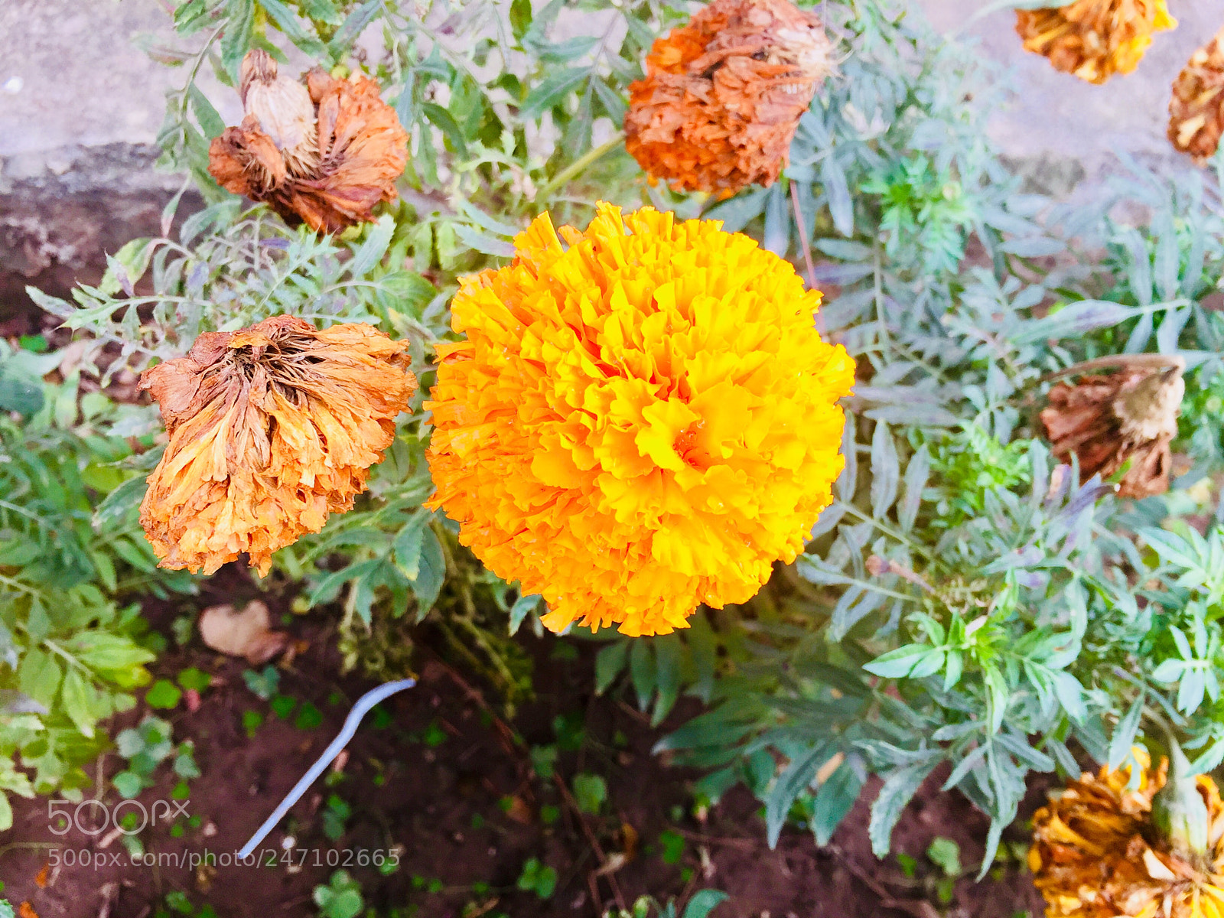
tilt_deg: -67.7
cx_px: 612
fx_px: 1025
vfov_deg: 48.2
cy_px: 459
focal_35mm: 29
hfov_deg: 61.7
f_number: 2.2
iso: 32
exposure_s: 1/125
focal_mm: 4.15
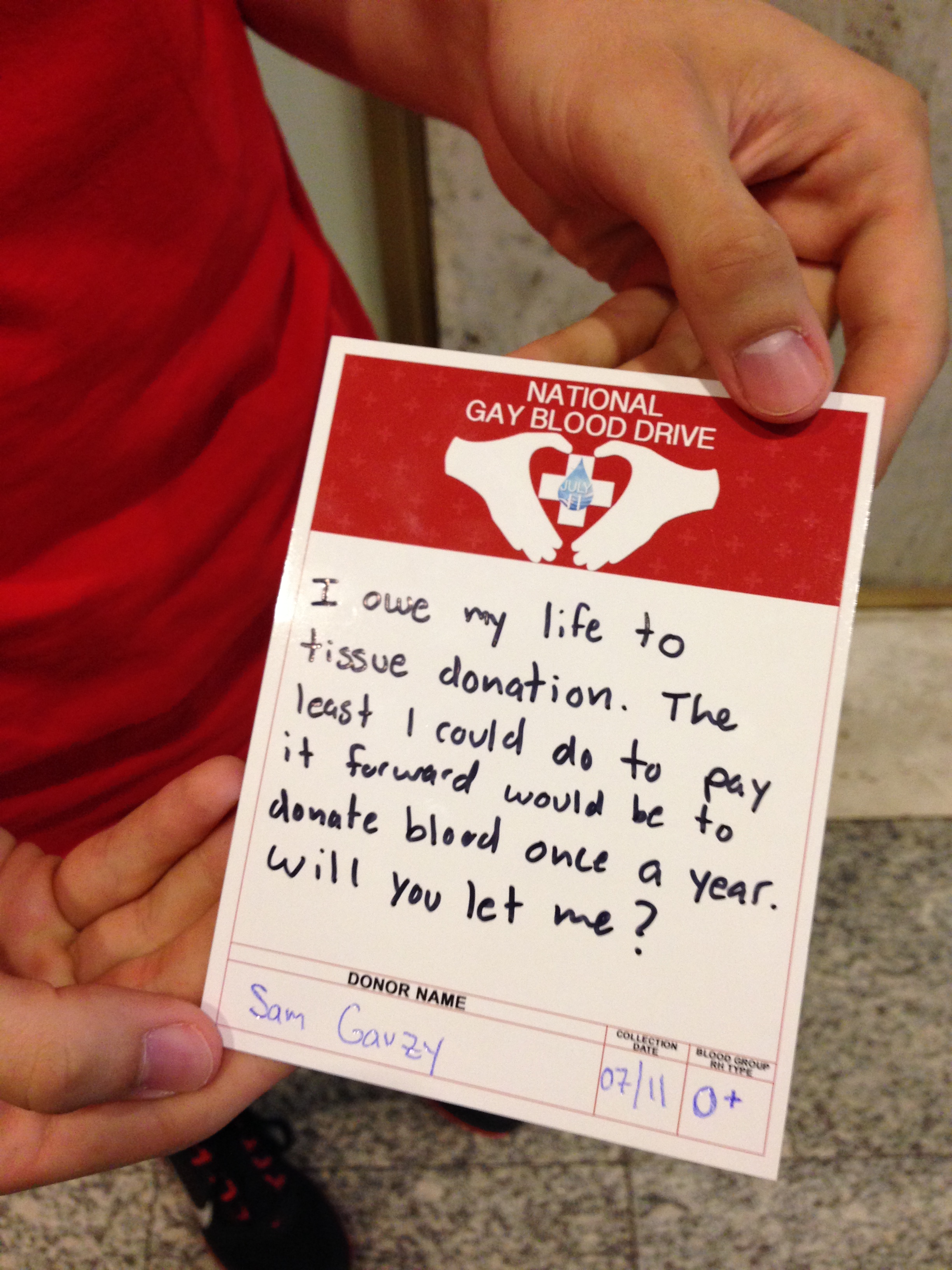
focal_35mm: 33
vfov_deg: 55.4
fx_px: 1210
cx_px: 476
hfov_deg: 42.9
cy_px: 635
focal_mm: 4.12
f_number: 2.4
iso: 200
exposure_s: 1/20
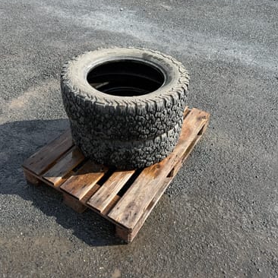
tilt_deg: -38.2
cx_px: 128
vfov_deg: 55.6
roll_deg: -7.0
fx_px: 263
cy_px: 136
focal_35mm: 29
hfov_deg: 55.6
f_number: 1.78
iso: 80
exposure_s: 1/1855
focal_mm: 6.76
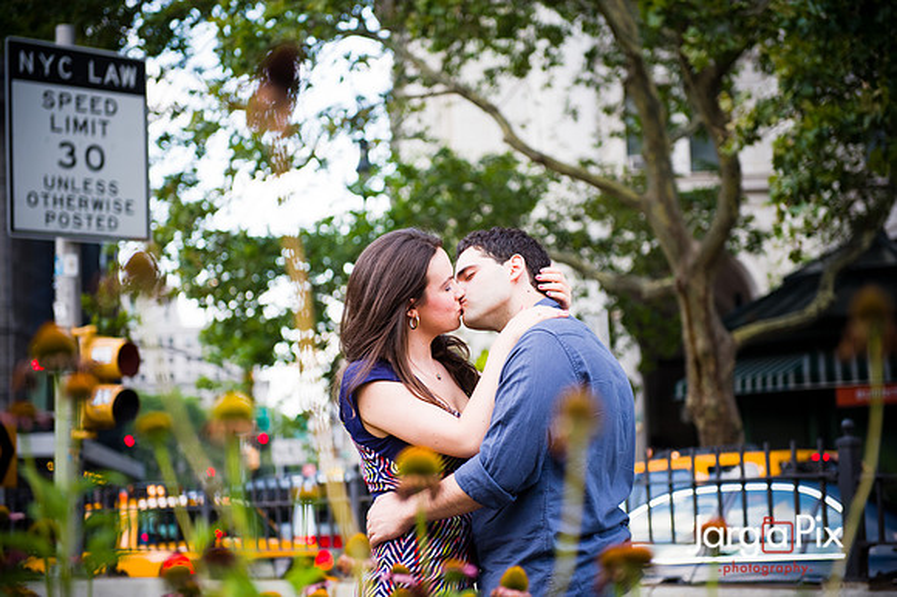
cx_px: 448
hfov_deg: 28.9
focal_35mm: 70
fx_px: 1743
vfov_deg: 19.4
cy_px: 298
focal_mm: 70
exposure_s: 1/500
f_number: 3.2
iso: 400
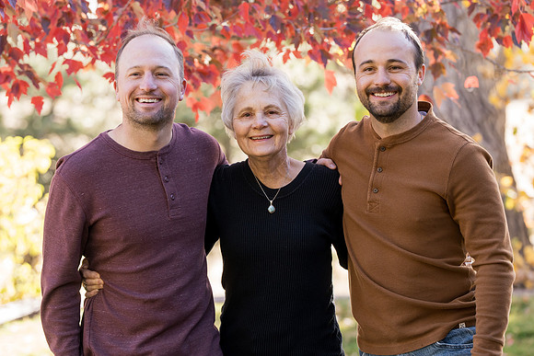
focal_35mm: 163
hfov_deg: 12.6
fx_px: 2418
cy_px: 178
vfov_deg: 8.4
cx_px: 267
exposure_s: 1/250
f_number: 5.6
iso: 1000
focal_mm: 163
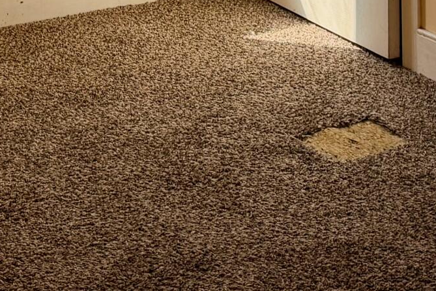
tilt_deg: +0.4
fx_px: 1356
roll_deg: +0.7
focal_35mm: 112
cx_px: 178
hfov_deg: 18.2
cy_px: -348
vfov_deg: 10.8
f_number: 1.78
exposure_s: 1/1314
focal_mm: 6.76
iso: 100
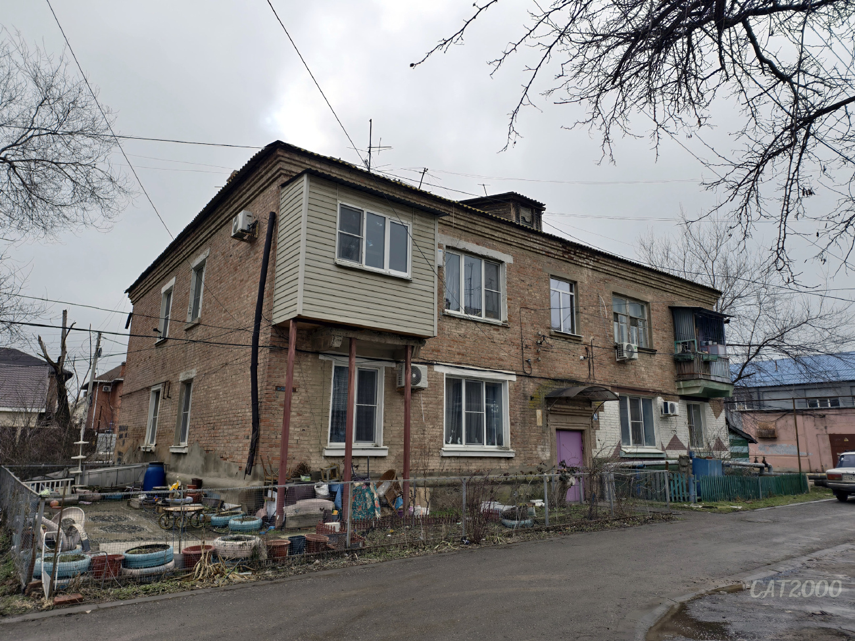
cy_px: 320
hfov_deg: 73.9
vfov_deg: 58.9
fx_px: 568
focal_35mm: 23
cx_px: 428
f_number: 1.57
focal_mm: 6.54
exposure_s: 1/2625
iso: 72
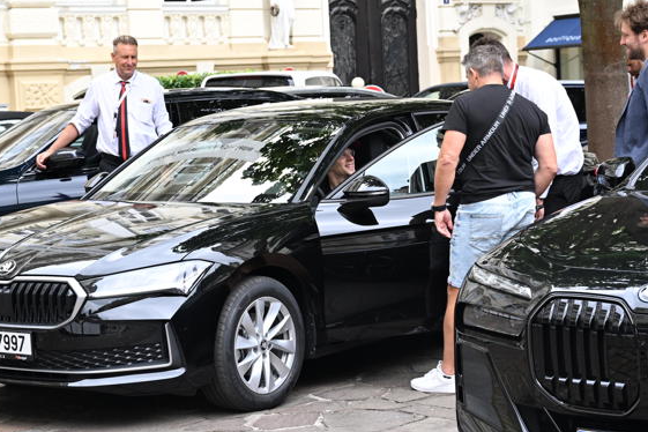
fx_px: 1728
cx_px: 271
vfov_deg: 14.3
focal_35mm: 96
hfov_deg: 21.2
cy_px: 209
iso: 1000
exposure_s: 1/400
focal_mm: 52
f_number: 5
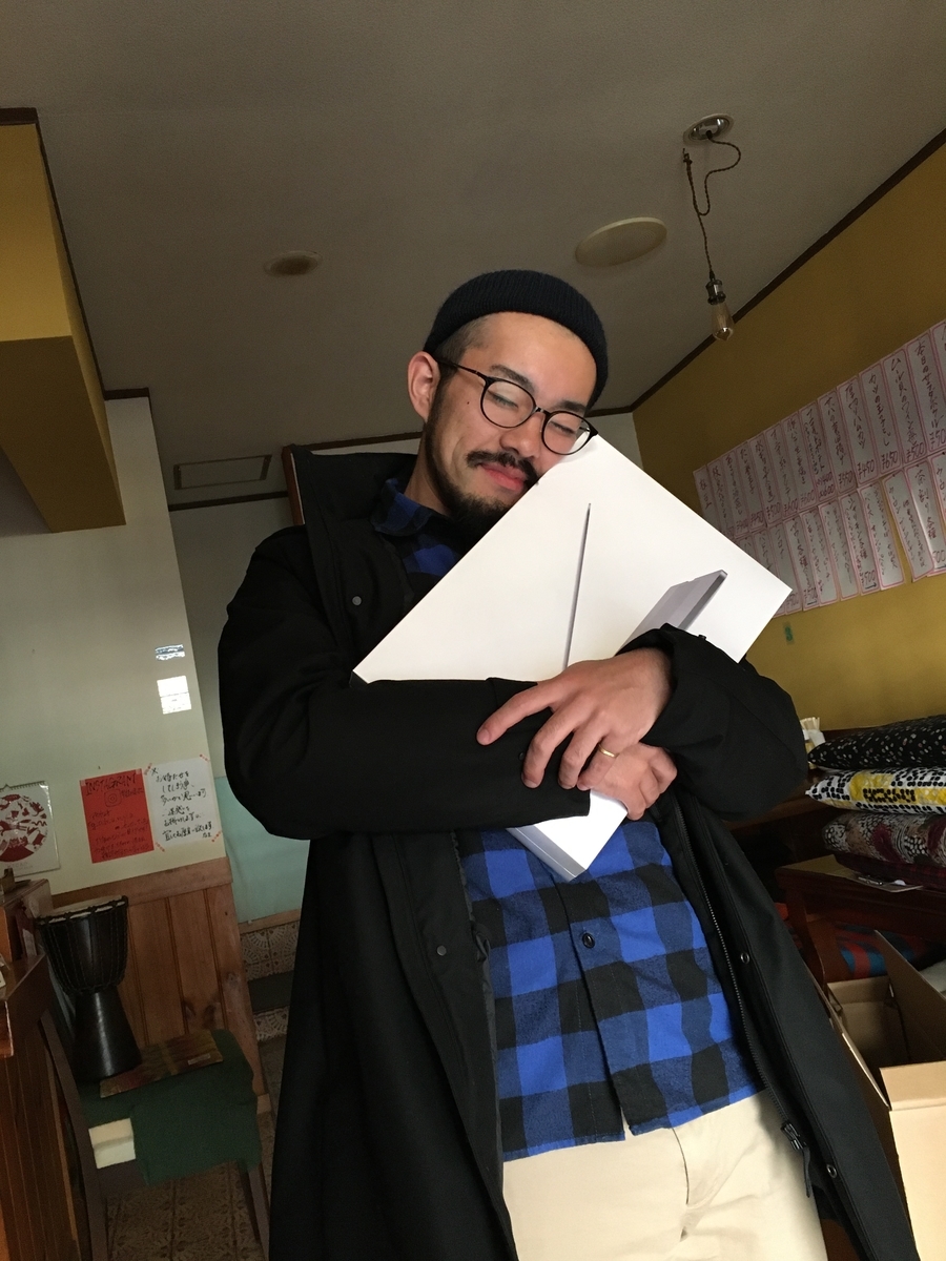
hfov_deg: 48.2
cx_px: 473
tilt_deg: +5.9
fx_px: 1057
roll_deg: +11.0
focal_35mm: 29
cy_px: 630
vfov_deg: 61.7
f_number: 2.2
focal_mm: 4.15
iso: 200
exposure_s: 1/20
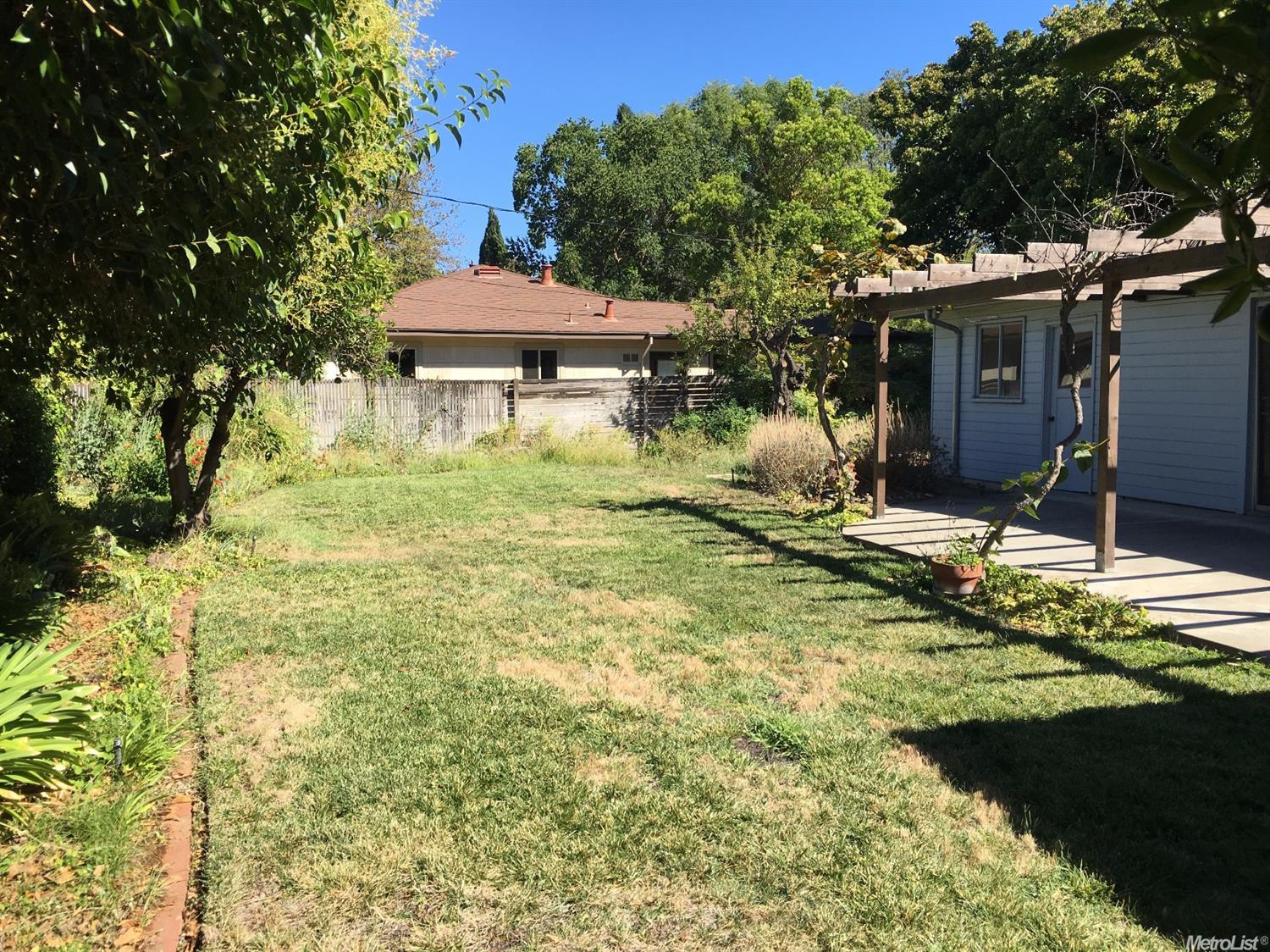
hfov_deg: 61.7
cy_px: 476
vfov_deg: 48.2
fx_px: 1064
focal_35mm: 29
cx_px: 635
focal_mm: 4.15
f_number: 2.2
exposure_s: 1/874
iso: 25
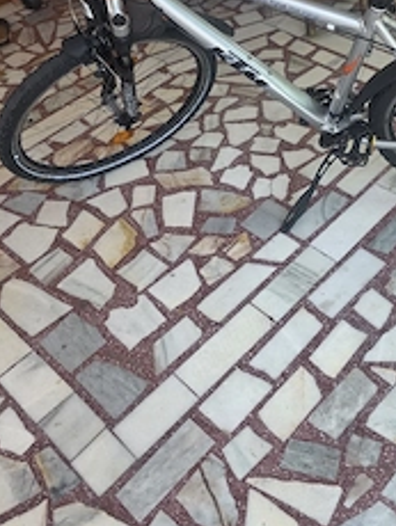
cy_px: 167
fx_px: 609
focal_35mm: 40
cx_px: 311
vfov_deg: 45.9
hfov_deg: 35.0
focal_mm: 6.3
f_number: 1.7
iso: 64
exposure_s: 1/182
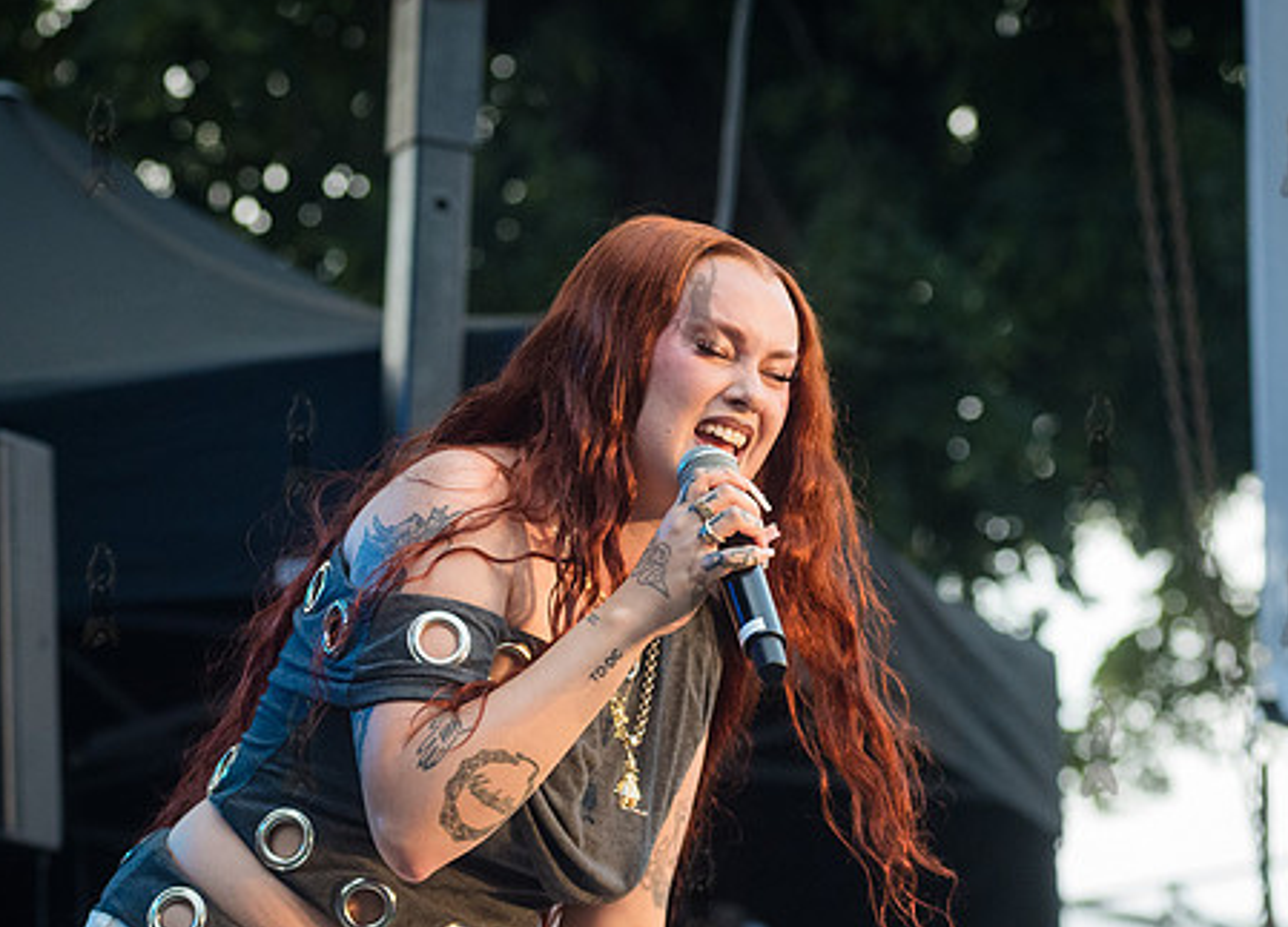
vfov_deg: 9.1
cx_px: 566
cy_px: 491
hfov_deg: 12.6
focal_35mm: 159
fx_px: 5830
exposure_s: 1/1000
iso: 2000
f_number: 4
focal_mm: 100
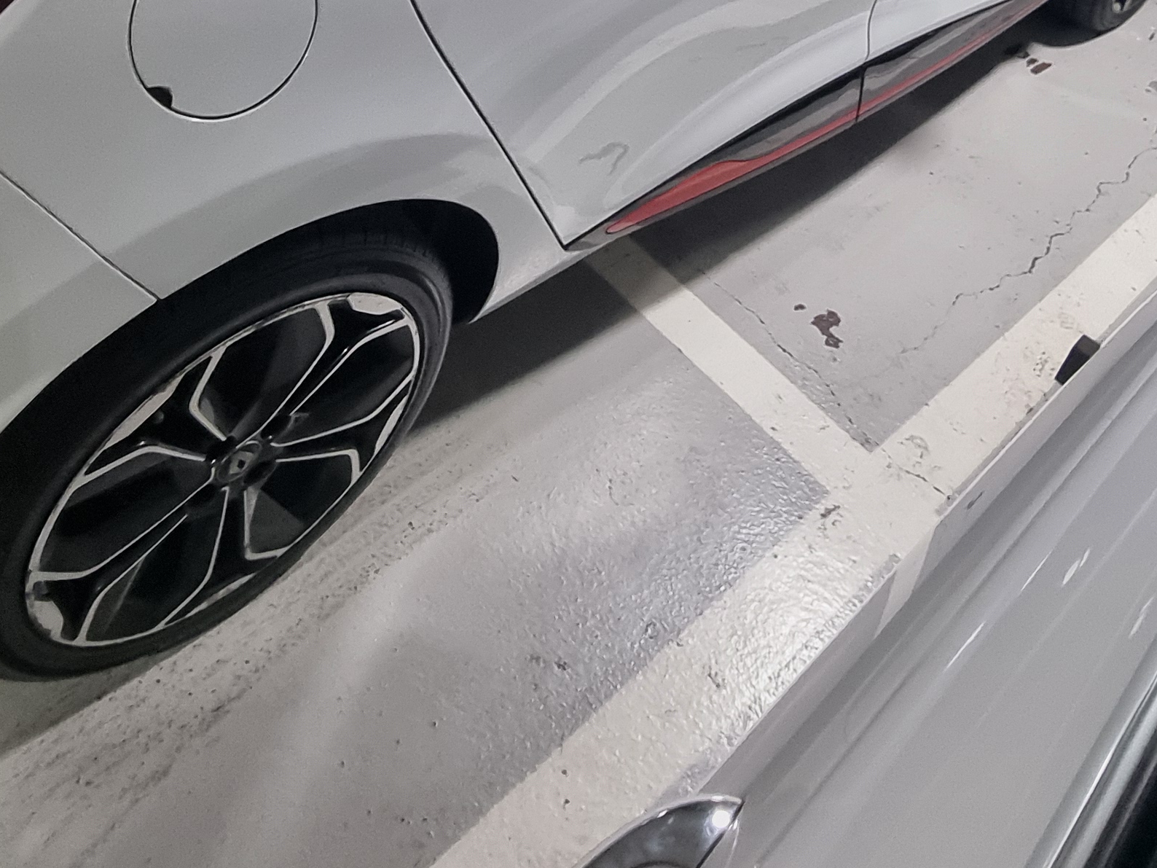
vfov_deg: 37.8
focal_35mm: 33
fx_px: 1103
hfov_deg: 55.2
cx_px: 518
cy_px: -19
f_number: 2.2
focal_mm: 2.2
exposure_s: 1/60
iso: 400
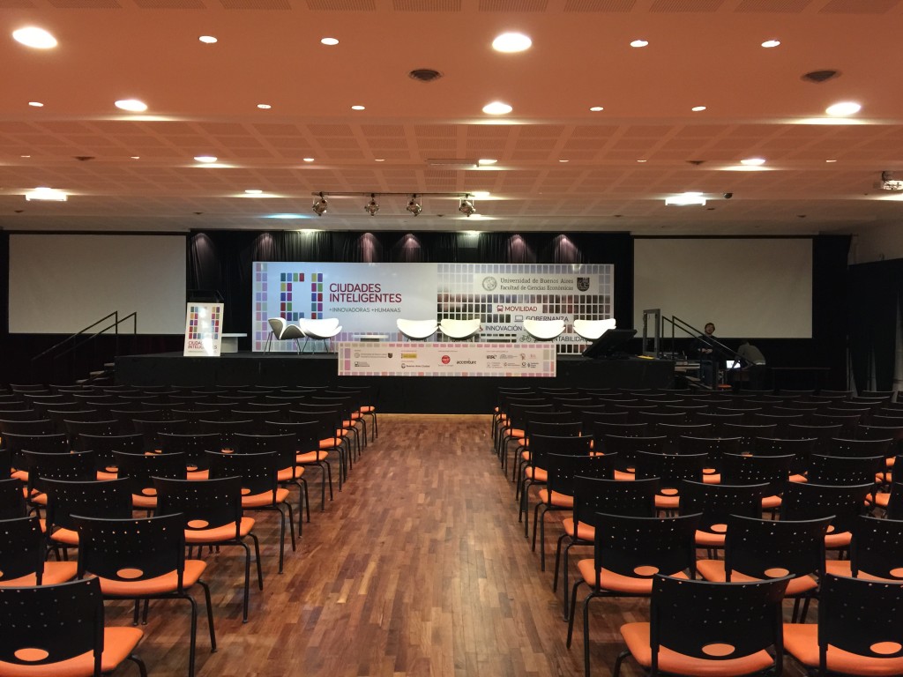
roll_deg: +0.3
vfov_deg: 48.2
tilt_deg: +0.6
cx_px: 452
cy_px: 338
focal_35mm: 29
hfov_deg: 61.7
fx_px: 756
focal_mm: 4.15
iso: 125
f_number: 2.2
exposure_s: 1/8
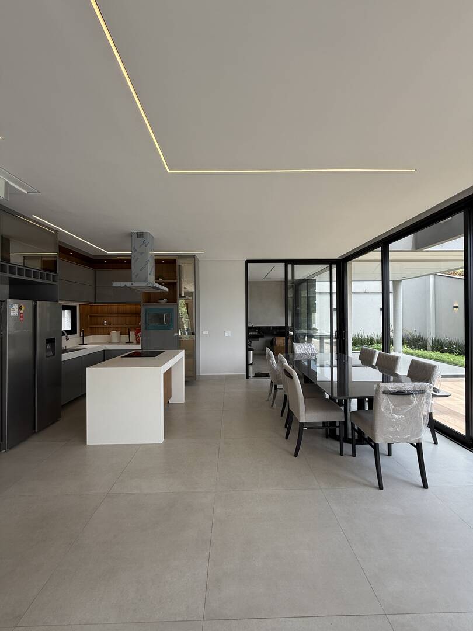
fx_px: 255
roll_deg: -0.2
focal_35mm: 14
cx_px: 236
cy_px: 316
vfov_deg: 102.1
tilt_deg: +0.9
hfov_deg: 85.7
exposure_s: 1/183
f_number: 2.2
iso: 50
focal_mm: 2.22
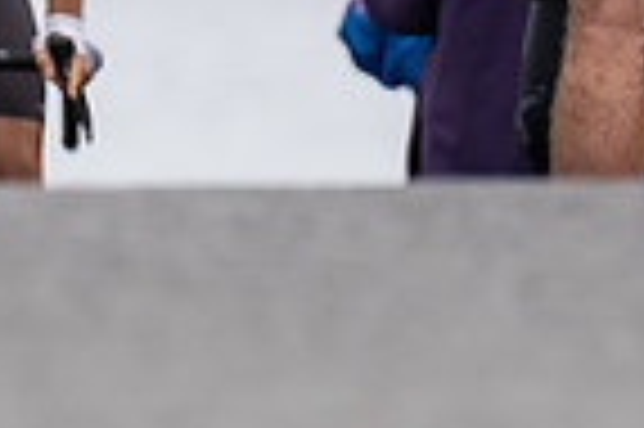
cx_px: -284
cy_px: -667
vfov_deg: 0.9
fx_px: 28464
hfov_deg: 1.3
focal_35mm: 1593
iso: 320
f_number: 3.5
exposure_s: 1/1000
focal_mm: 178
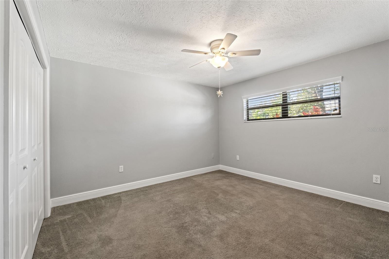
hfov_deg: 100.4
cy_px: 130
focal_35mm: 15
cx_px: 194
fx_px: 162
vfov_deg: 77.3
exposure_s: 1/2.5
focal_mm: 10
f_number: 8
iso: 400
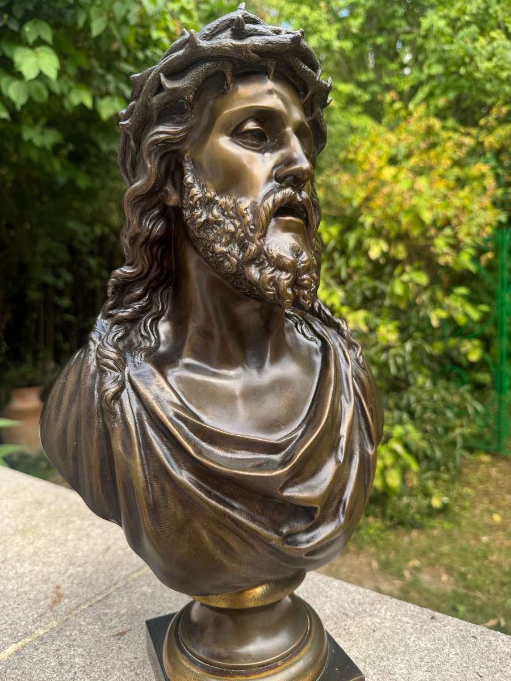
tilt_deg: -5.9
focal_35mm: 24
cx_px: 256
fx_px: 472
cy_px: 340
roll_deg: +2.3
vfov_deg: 71.6
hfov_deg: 56.8
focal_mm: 6.76
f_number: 1.78
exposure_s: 1/164
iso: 64
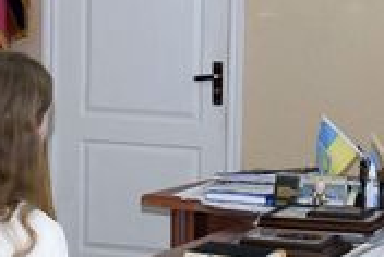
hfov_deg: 13.4
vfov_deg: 9.0
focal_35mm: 153
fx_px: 1635
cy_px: 157
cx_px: 212
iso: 800
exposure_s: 1/100
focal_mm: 24
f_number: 5
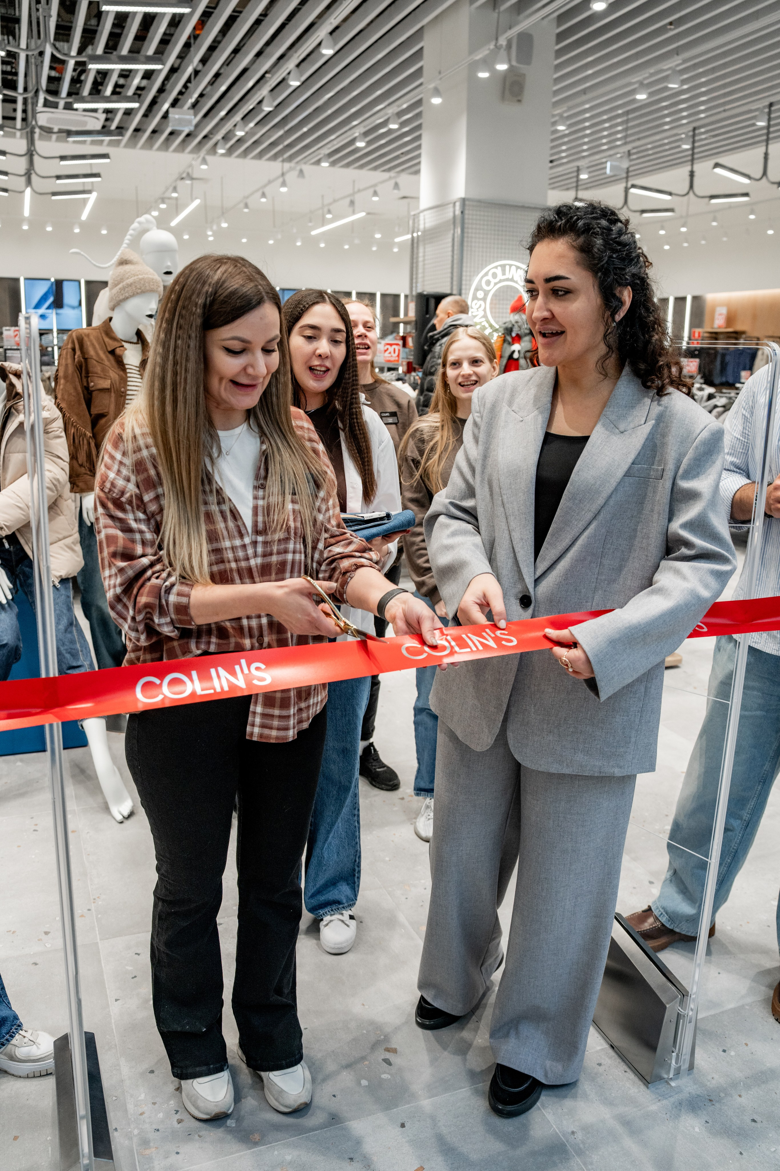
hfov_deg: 46.4
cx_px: 390
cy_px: 586
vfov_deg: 65.5
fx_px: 910
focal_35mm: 28
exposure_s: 1/400
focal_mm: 28
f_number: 4
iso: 800
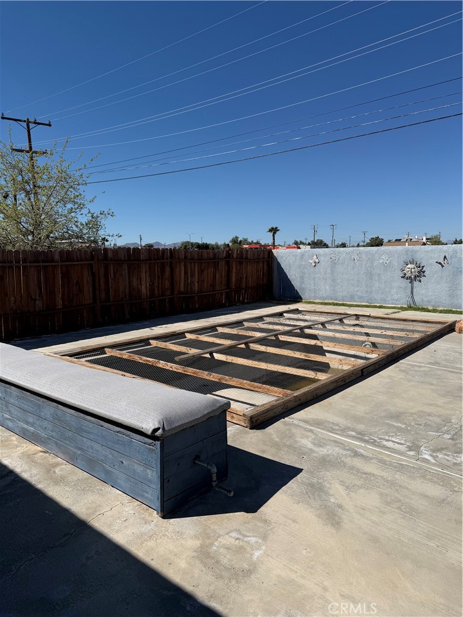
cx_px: 232
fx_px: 428
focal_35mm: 24
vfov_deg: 71.6
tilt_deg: -6.7
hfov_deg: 56.8
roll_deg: +0.7
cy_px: 308
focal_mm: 6.76
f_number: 1.78
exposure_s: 1/9091
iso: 80
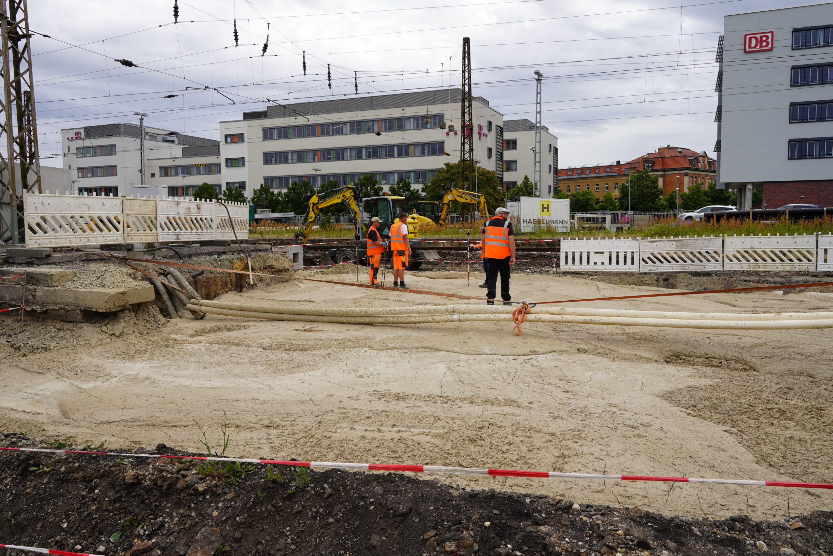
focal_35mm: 28
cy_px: 278
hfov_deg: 65.5
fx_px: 648
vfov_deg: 46.4
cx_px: 416
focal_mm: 28
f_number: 10
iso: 100
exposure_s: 1/160
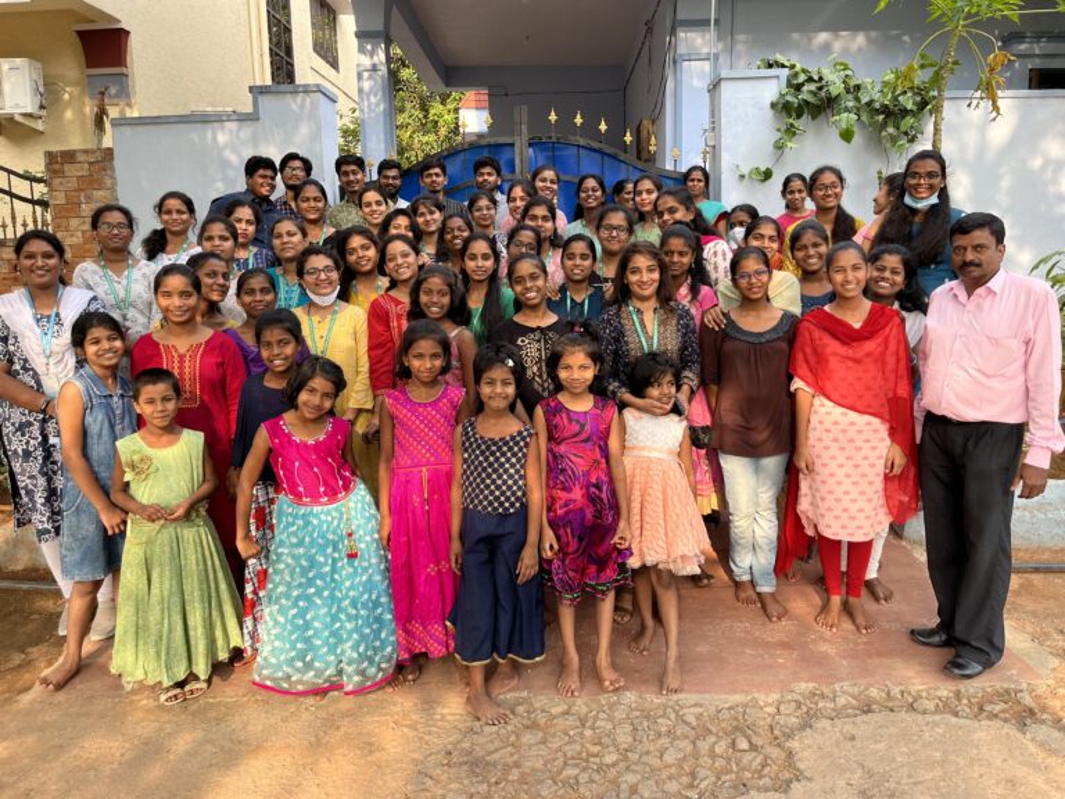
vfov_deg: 53.1
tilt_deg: -8.0
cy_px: 400
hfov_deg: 67.3
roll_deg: +2.3
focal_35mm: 26
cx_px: 532
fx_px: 800
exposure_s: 1/256
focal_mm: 5.1
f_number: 1.6
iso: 40
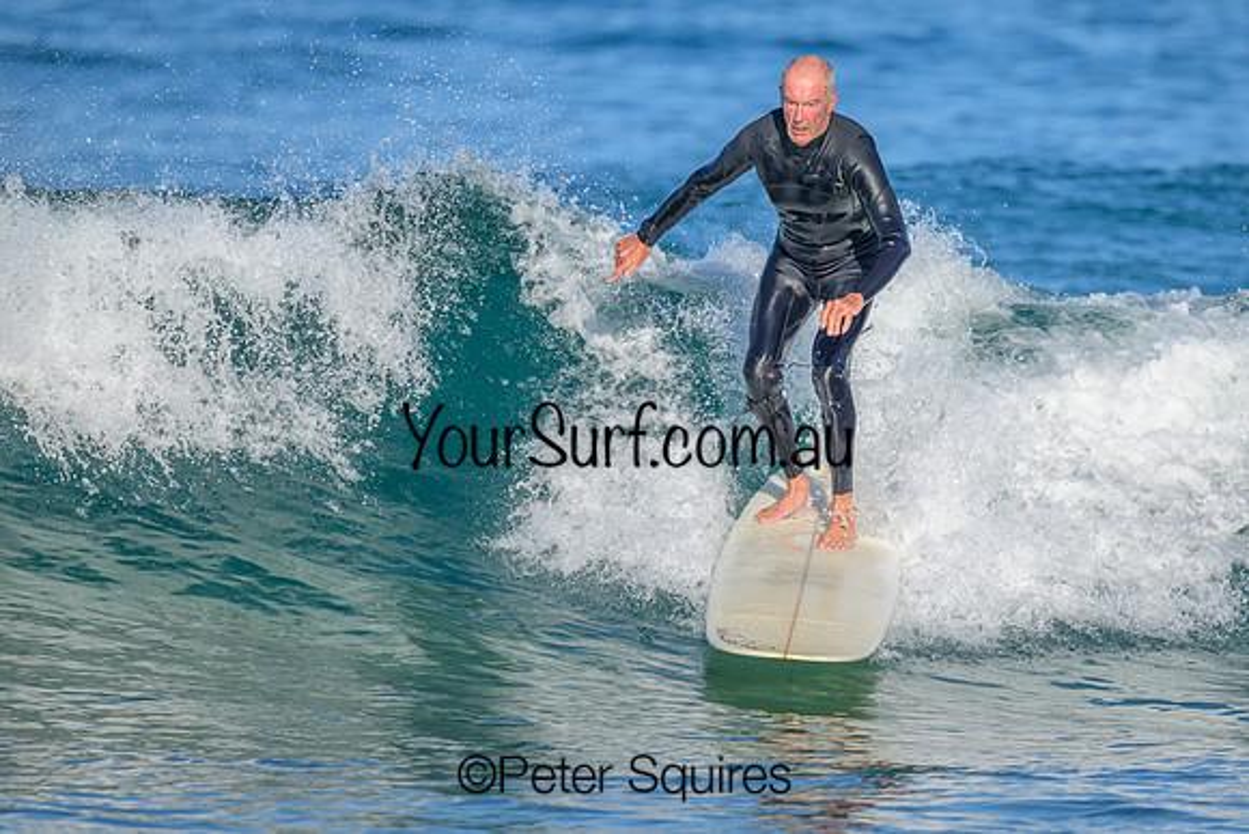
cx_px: 730
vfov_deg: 1.5
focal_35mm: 936
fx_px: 32464
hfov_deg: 2.2
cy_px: 346
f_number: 6.3
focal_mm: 800
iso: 250
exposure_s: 1/2000
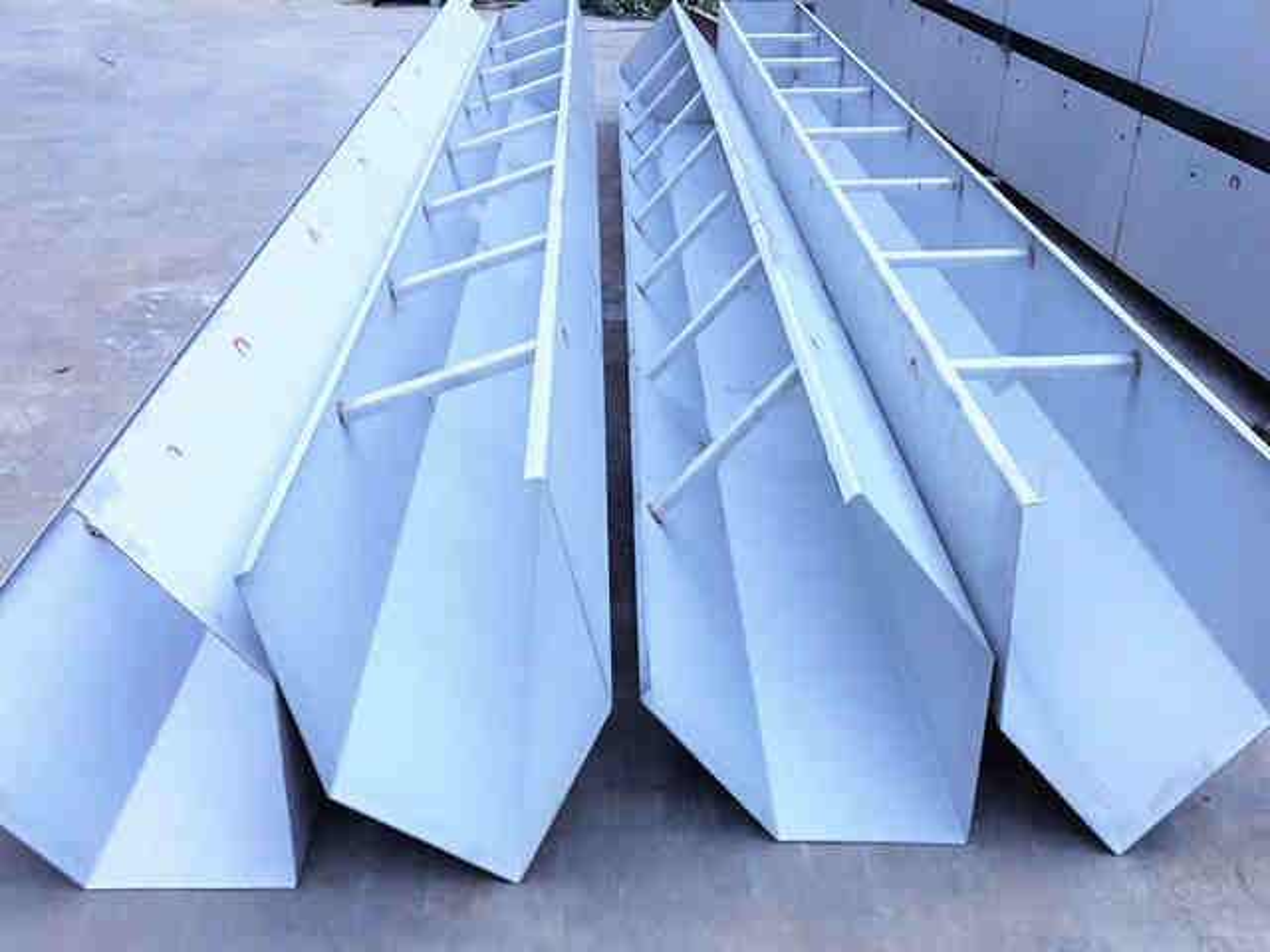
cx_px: 635
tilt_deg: -27.0
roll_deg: -1.3
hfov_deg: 61.7
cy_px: 476
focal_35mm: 29
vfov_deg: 48.2
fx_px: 1064
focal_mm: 4.15
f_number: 2.2
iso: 200
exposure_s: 1/20
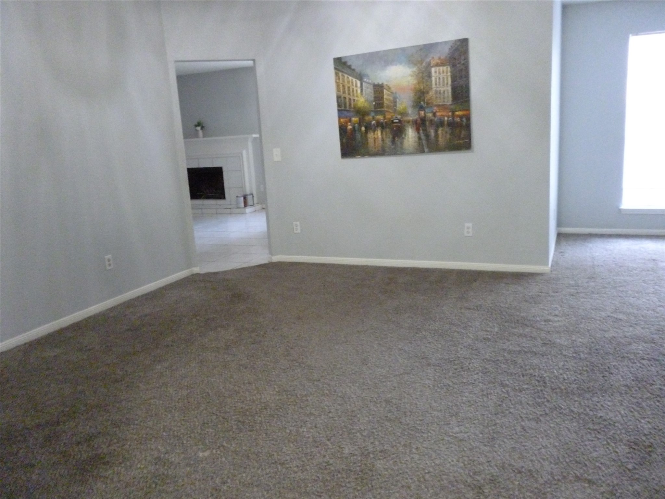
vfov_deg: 49.7
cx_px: 332
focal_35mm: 28
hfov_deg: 63.4
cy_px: 250
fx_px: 538
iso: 1000
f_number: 3.1
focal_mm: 5
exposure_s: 1/15
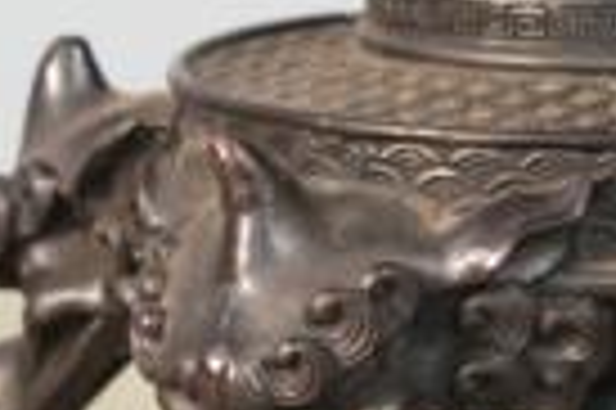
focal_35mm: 833
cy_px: -714
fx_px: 14236
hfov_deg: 2.5
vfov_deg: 1.6
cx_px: 625
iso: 2000
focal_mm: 105
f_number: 4
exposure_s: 1/125
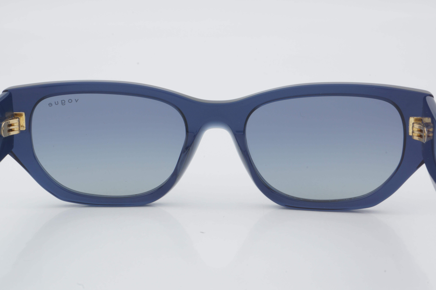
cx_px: 218
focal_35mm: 75
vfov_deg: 18.2
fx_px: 908
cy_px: 145
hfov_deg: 27.0
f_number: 32
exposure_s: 1/3
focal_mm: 50
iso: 100
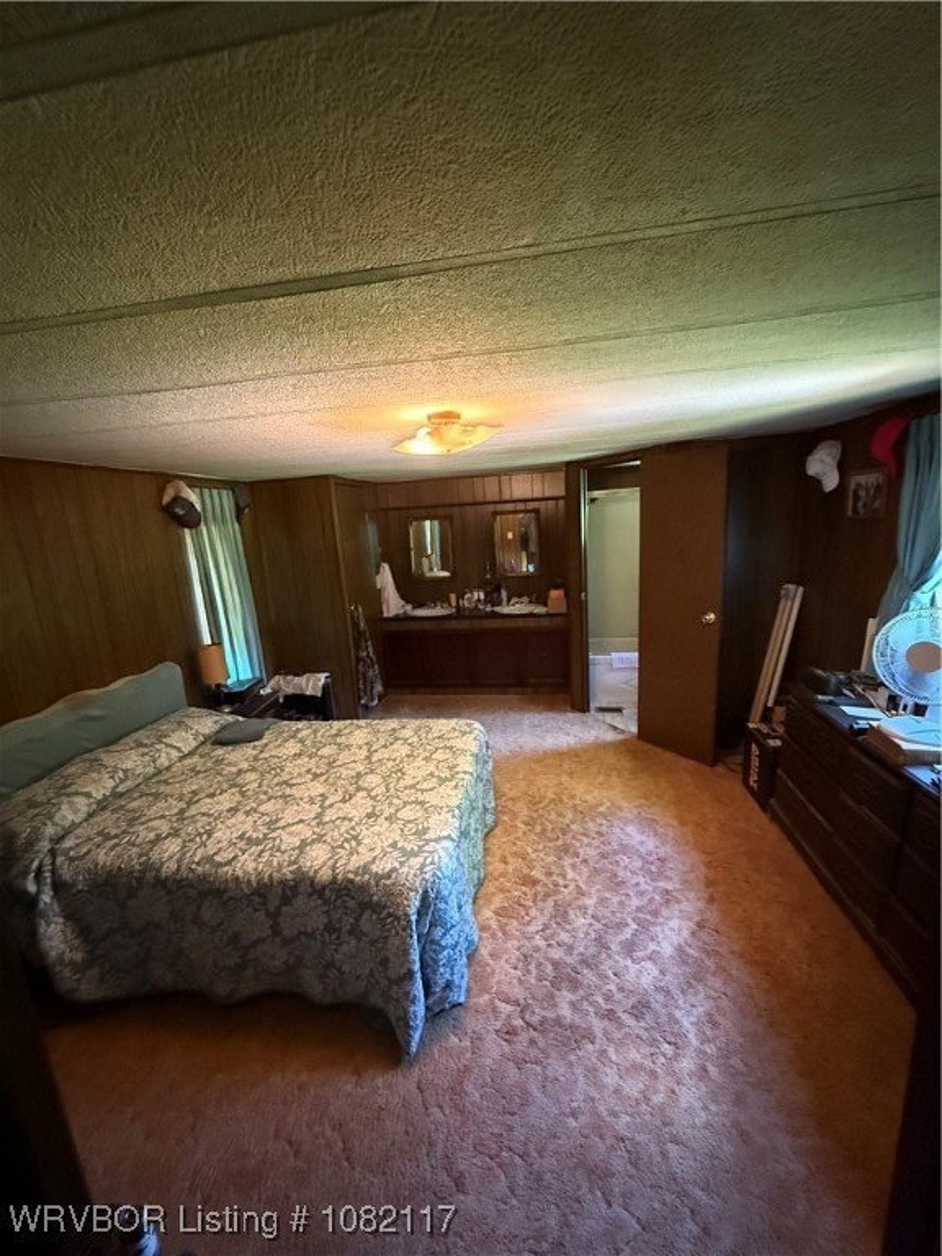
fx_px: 508
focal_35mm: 14
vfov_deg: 102.1
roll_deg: +3.1
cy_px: 628
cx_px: 471
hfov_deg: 85.7
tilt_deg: -11.5
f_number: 2.2
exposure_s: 1/60
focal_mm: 2.22
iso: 1250
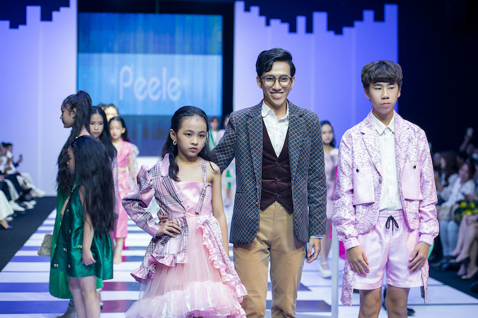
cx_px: 239
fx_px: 1035
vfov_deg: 17.5
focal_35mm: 78
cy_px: 159
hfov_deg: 26.0
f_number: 3.2
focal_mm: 78
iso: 1000
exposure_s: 1/320
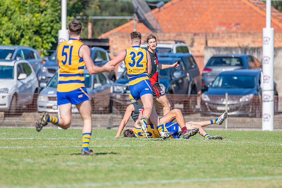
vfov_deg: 2.2
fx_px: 4825
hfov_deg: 3.3
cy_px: 101
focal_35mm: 616
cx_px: 142
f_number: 9
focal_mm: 500
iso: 800
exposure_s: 1/1600
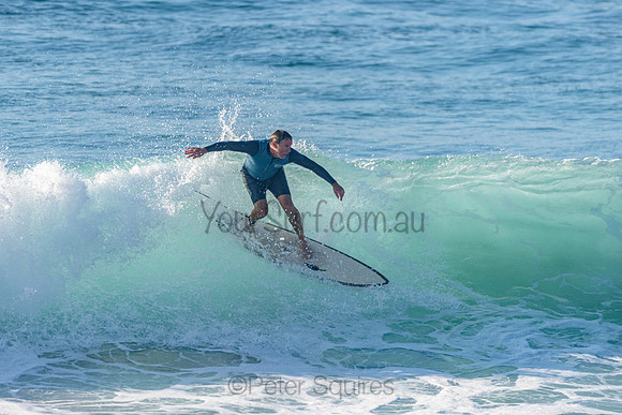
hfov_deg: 3.7
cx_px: 279
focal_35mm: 551
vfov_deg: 2.5
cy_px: 205
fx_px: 9517
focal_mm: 500
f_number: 5.6
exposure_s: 1/2000
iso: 280
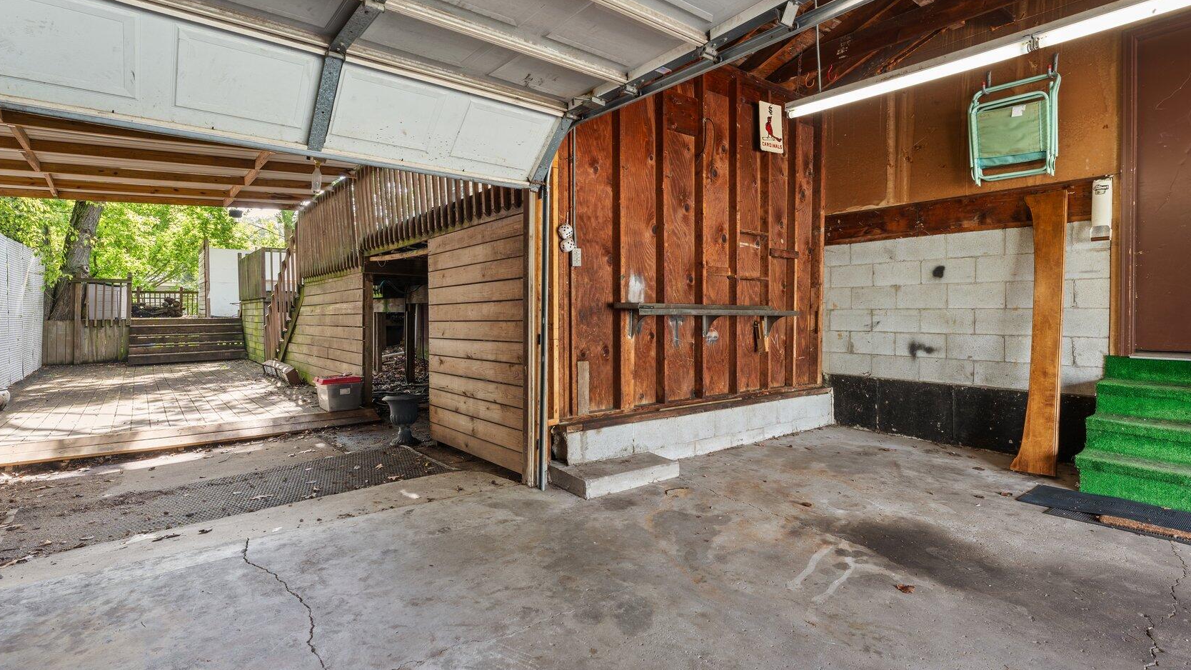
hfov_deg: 92.6
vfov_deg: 61.0
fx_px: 568
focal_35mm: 18
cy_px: 325
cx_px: 610
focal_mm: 14
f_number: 8
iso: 160
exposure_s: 1/2
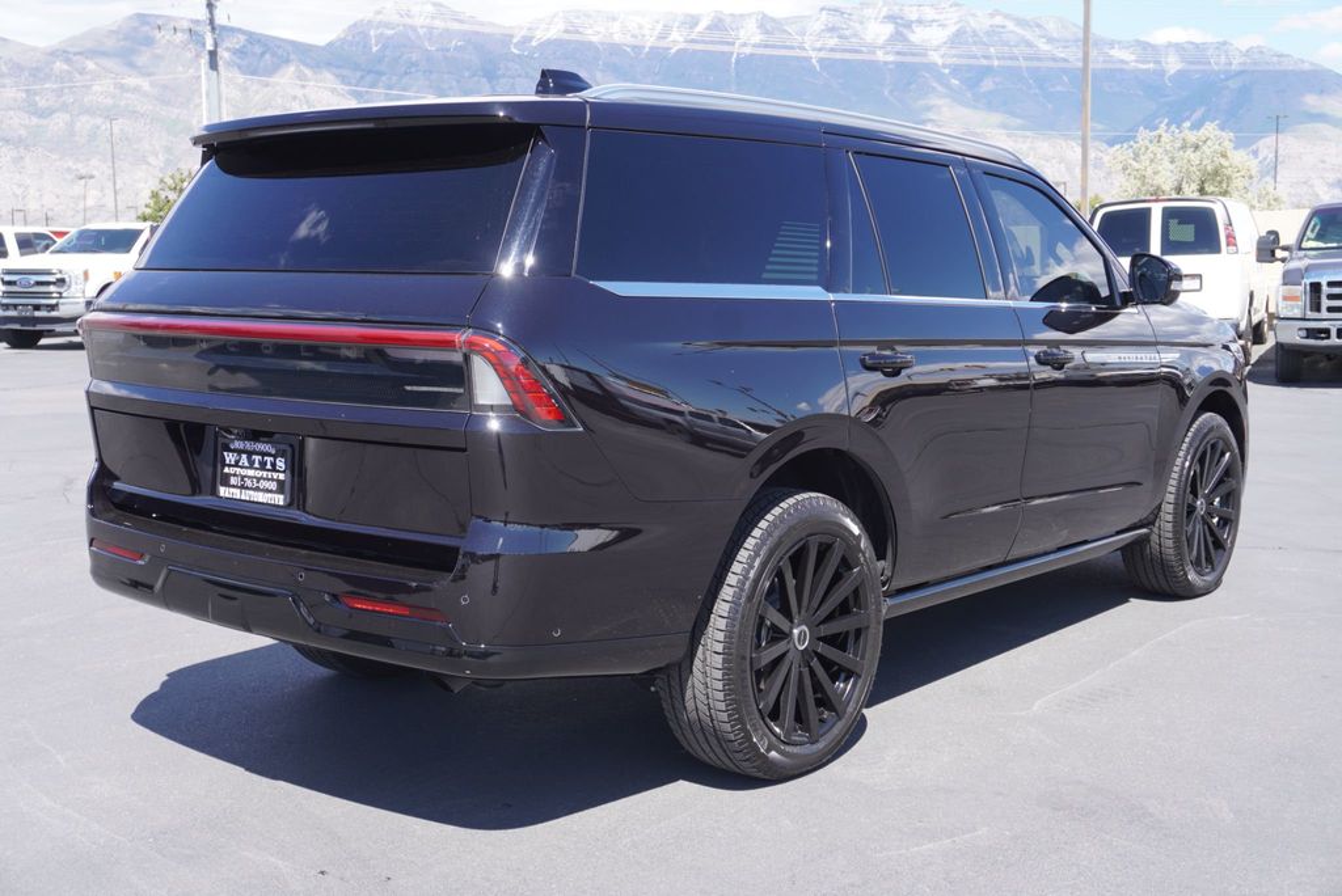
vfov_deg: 33.1
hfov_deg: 47.9
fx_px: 1511
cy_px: 448
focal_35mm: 40
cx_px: 671
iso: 100
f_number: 6.3
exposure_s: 1/125
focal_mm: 27
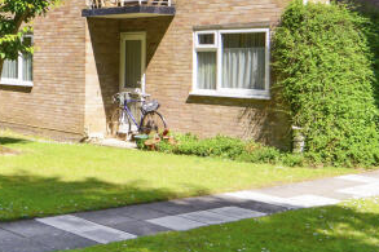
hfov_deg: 27.7
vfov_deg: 18.8
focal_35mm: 70
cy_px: -12
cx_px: 34
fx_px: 737
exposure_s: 1/500
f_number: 9
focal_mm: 20
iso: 500
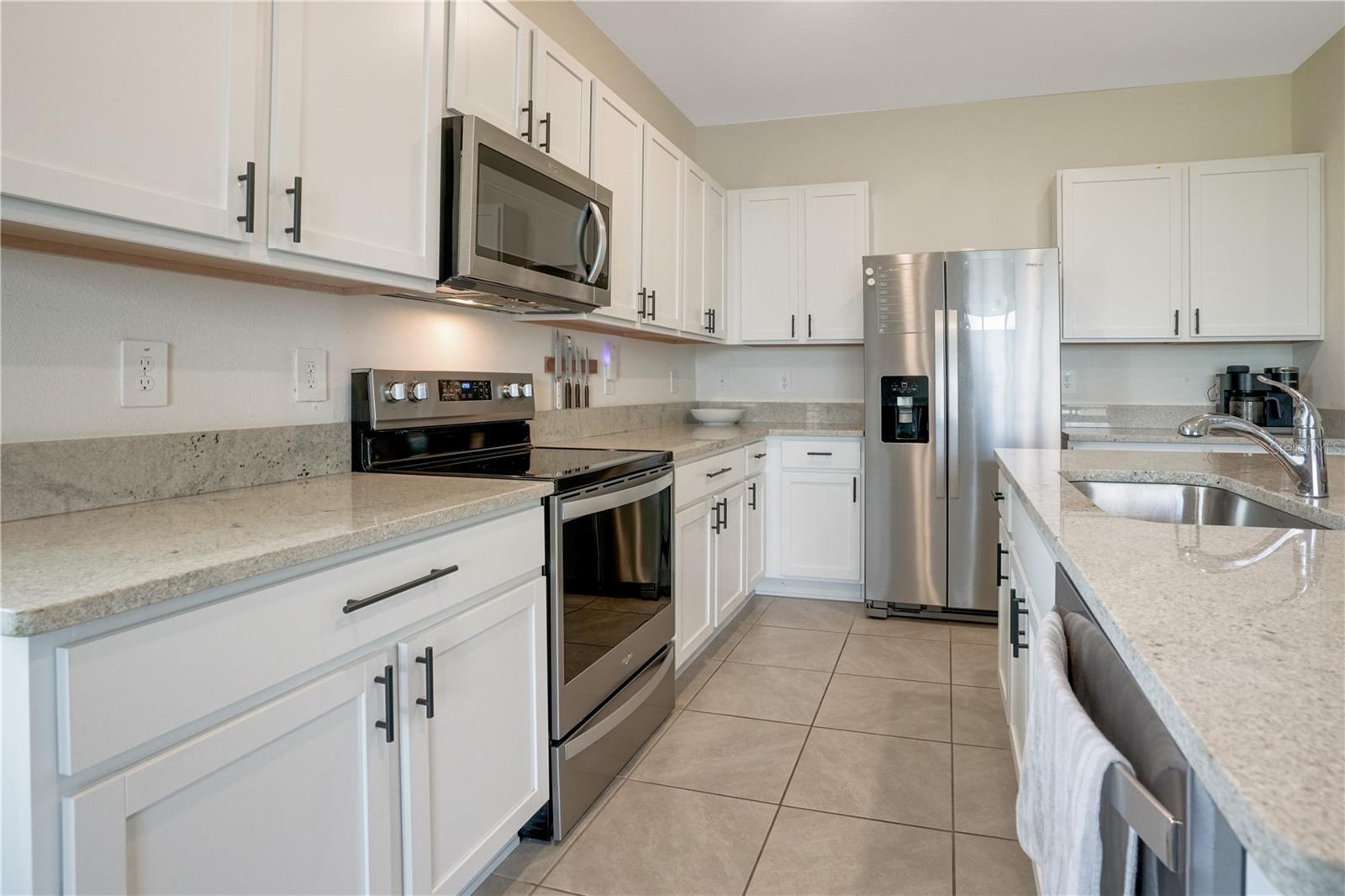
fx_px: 635
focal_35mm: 17
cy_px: 448
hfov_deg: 93.3
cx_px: 672
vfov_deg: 70.4
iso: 1600
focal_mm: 17
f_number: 8
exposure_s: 1/60
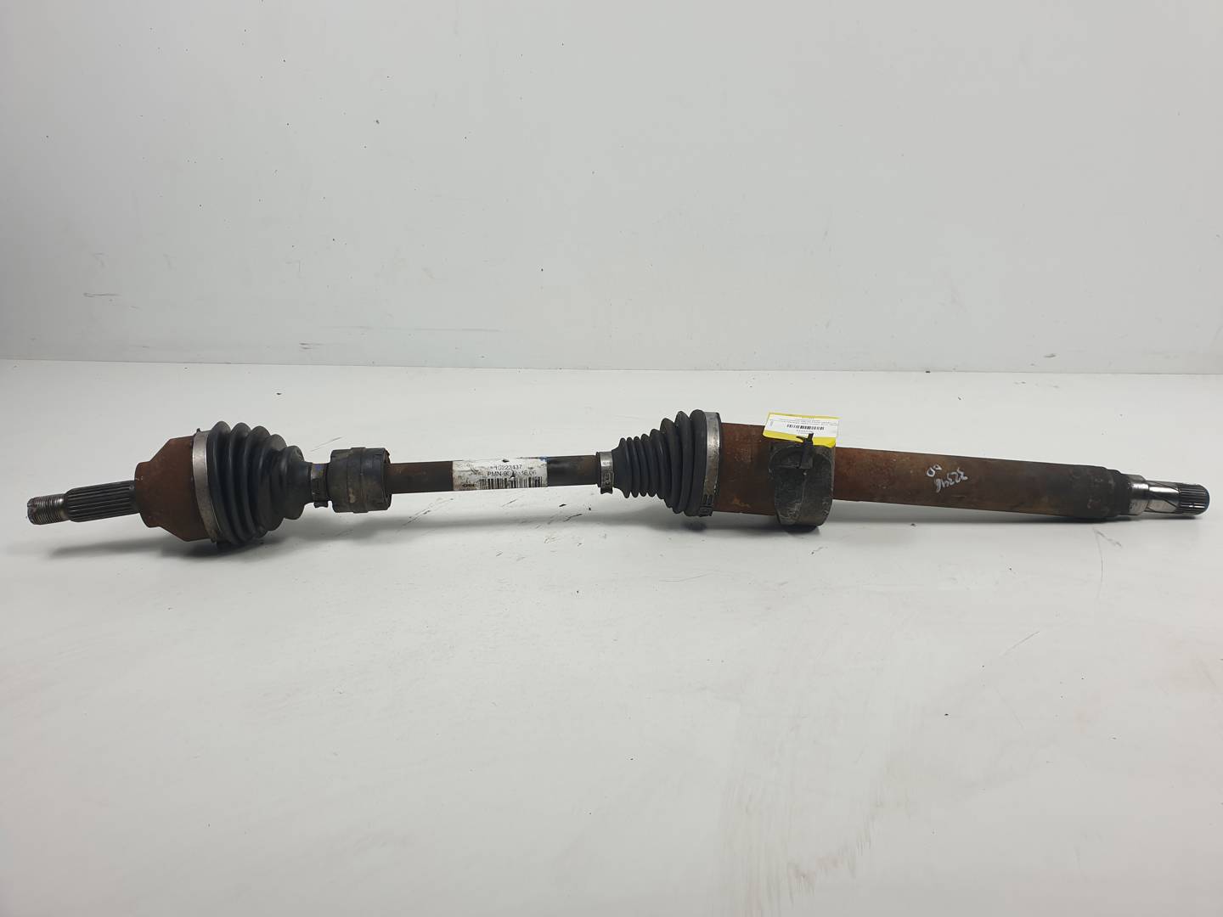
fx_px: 919
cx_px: 612
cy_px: 458
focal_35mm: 26
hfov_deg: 67.3
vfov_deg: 53.1
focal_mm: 4.3
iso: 50
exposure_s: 1/284
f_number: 2.4
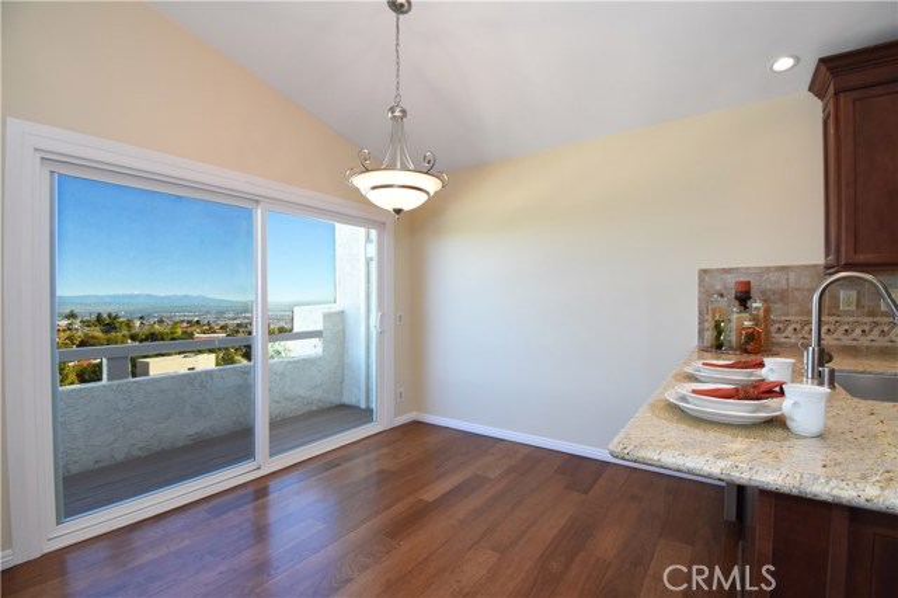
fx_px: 374
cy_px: 299
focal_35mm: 15
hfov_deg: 100.4
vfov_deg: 77.3
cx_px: 449
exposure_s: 1/100
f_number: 8
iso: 800
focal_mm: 10
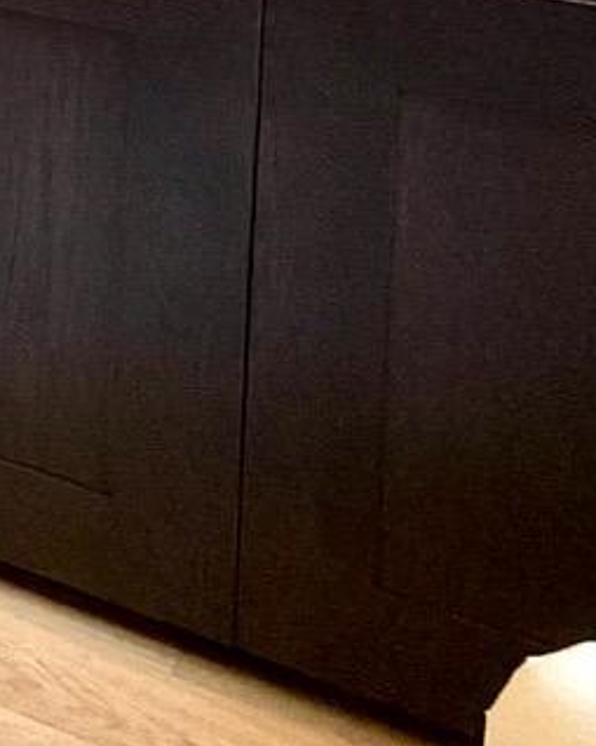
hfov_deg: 11.4
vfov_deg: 18.4
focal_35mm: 88
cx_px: -1131
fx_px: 1942
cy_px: -483
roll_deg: -1.6
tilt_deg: -2.8
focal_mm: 2.22
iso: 250
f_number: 2.2
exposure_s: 1/60
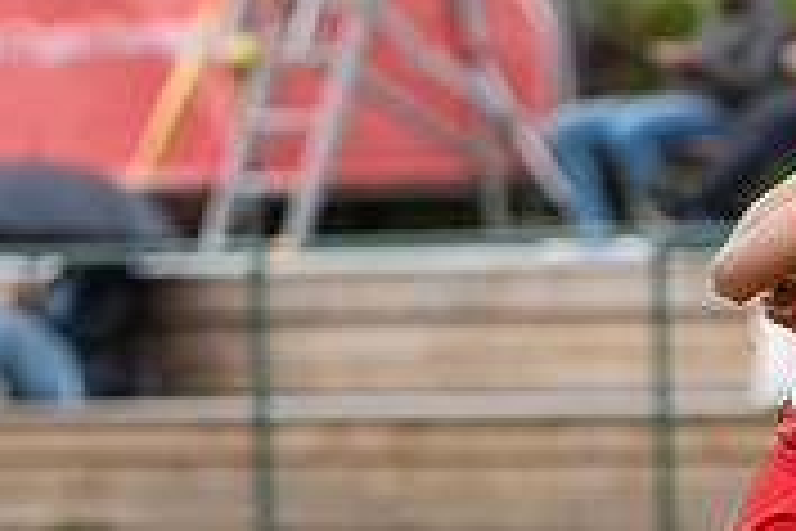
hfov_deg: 2.9
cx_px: 1070
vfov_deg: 2.0
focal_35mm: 703
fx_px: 15543
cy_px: 722
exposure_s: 1/1600
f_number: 3.2
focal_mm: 130
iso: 400
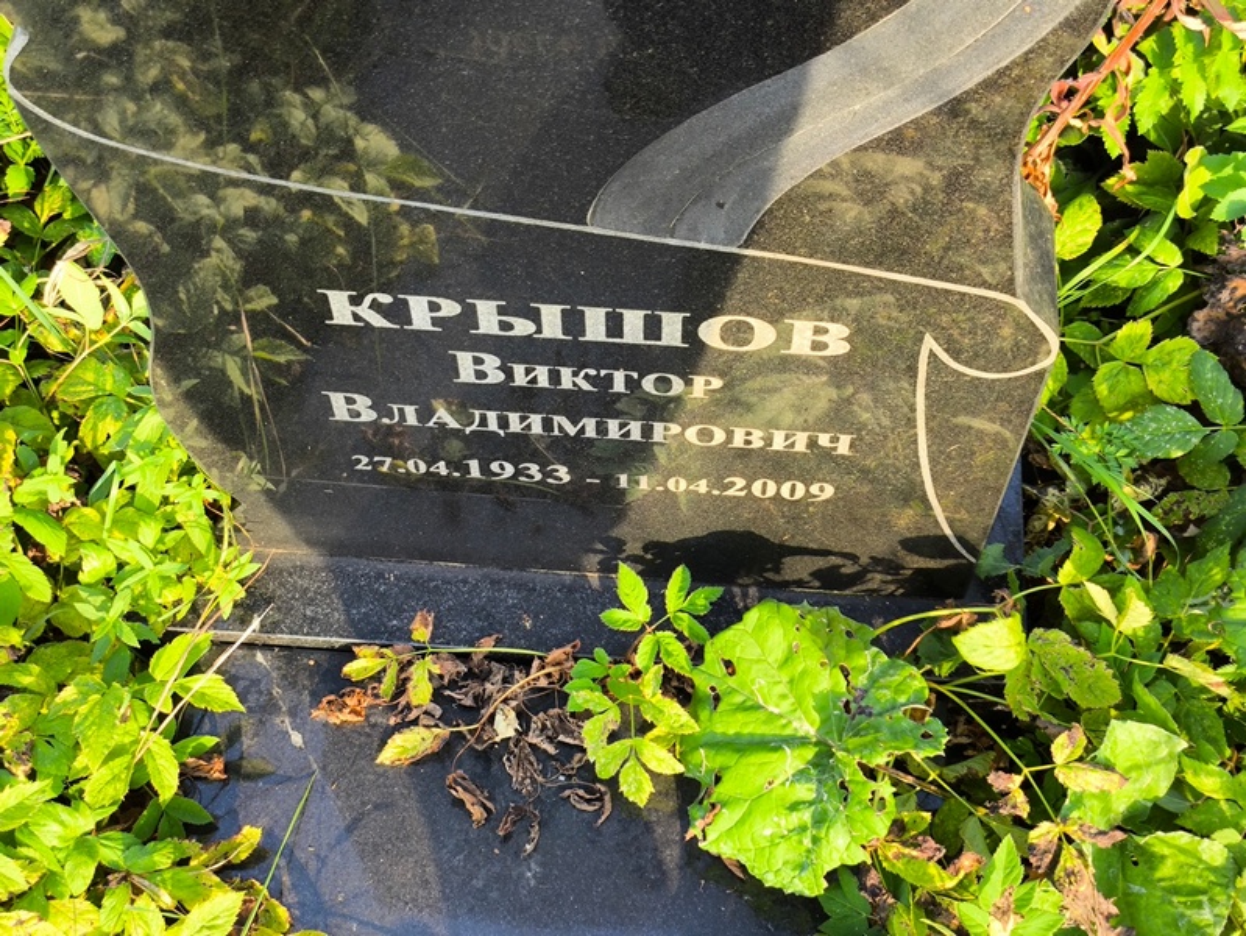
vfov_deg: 29.1
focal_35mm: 50
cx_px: 623
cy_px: 468
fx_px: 1801
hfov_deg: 38.2
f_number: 1.7
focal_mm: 4.71
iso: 50
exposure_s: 1/104
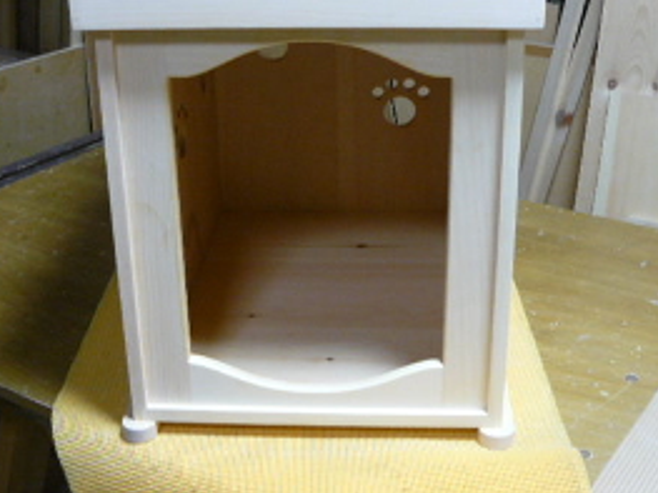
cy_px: 189
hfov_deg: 36.8
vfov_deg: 27.9
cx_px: 288
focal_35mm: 52
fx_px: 988
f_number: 2.8
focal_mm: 6
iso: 200
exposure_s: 1/10
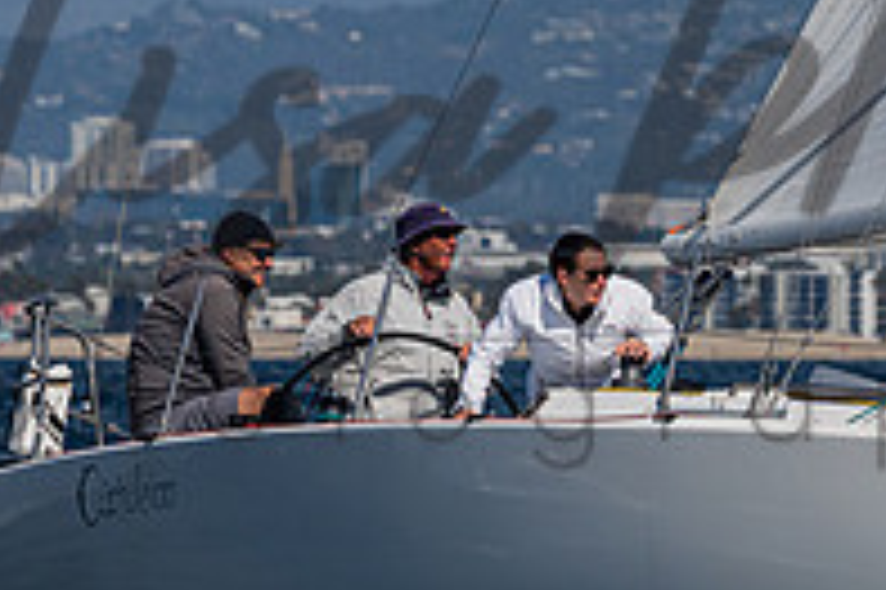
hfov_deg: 3.1
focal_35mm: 667
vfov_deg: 2.1
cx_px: 967
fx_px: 16402
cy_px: 65
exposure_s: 1/5000
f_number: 6.3
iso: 320
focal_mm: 220
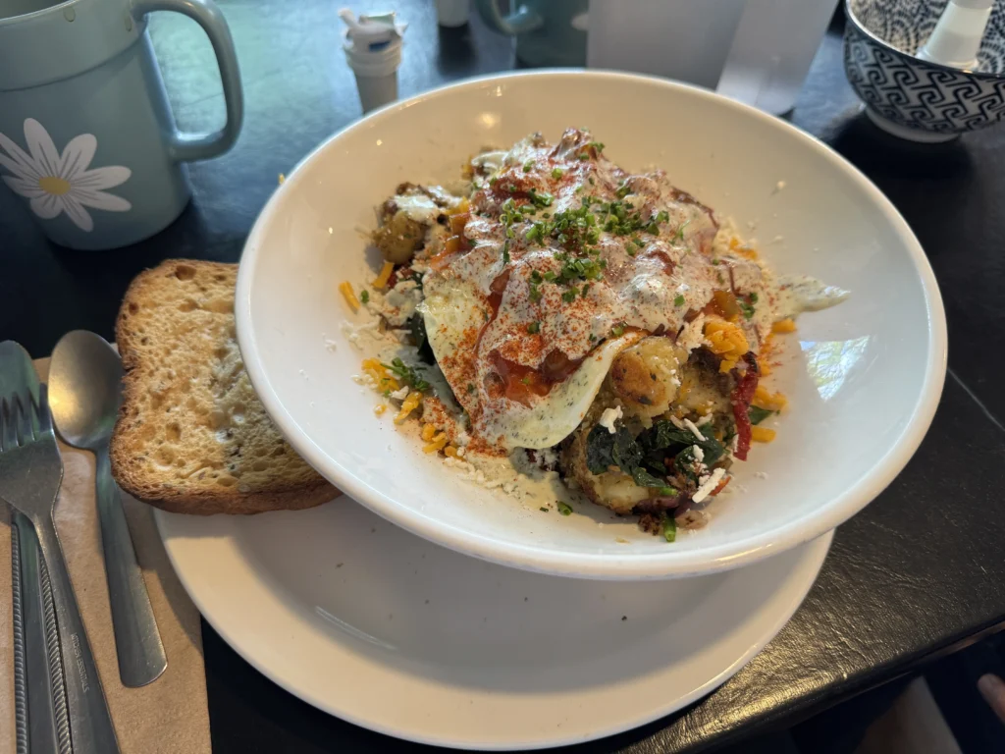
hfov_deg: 71.6
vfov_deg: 56.8
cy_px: 377
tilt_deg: -50.7
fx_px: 697
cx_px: 502
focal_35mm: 24
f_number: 1.78
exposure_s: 1/60
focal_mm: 6.76
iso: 160
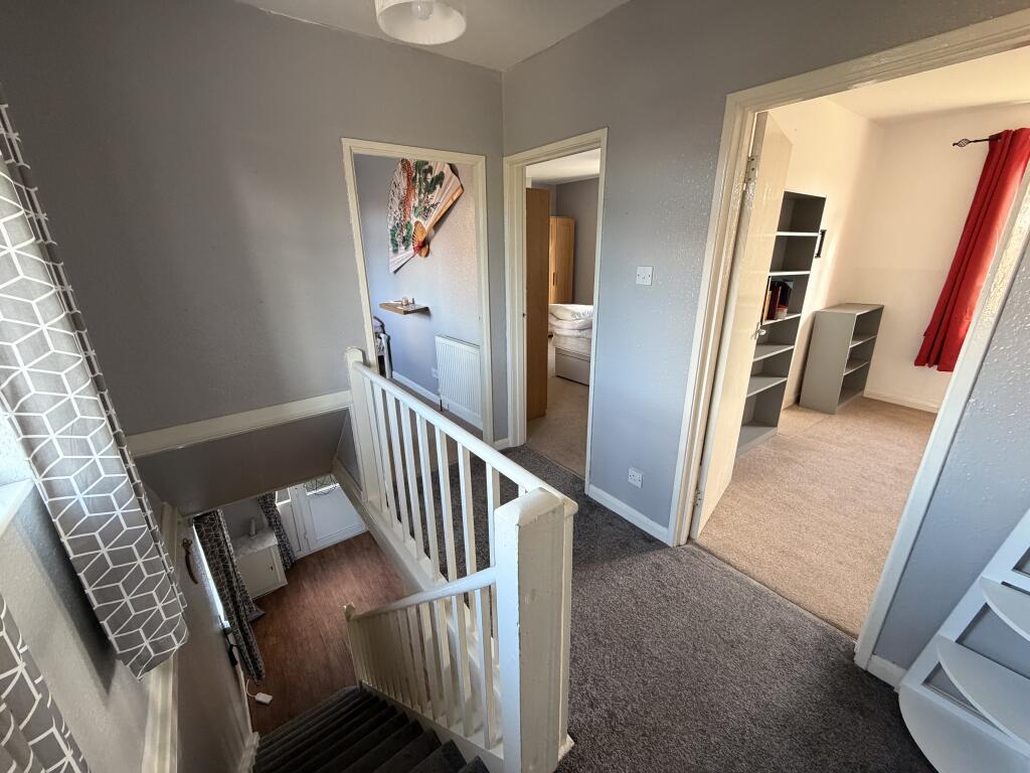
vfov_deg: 85.7
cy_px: 386
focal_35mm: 14
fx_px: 417
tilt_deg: -18.3
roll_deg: +1.3
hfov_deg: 102.1
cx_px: 515
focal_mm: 2.22
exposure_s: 1/90
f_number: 2.2
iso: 320
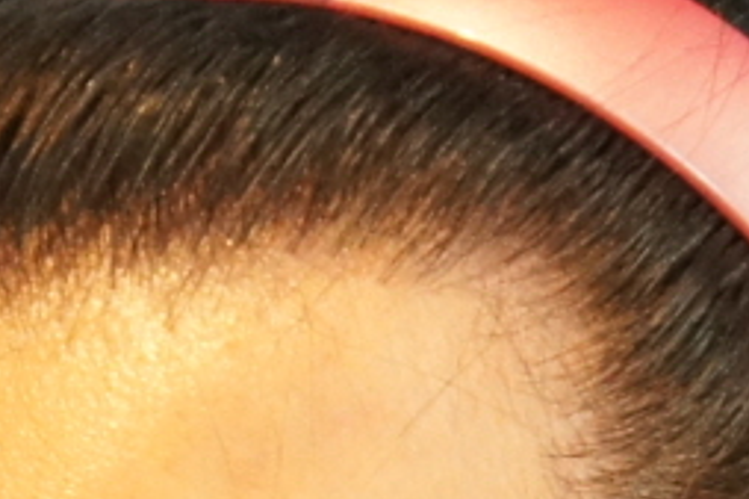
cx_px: 472
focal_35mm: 124
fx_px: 2582
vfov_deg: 11.0
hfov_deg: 16.5
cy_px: 291
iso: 1600
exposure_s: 1/30
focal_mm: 35
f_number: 6.3
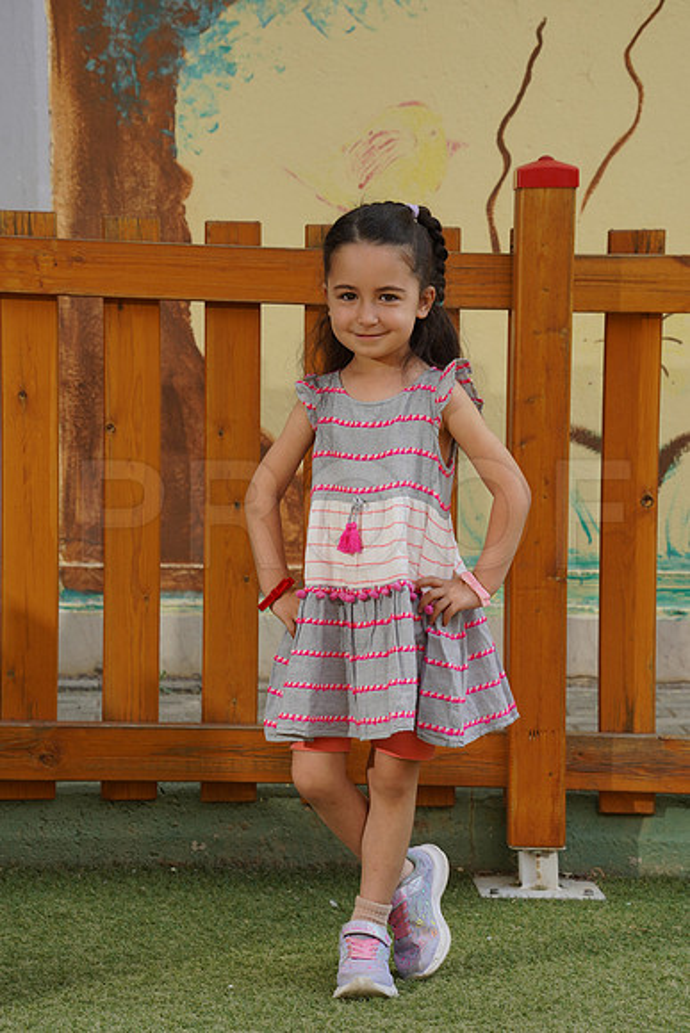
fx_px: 3534
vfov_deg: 16.6
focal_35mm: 123
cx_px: 345
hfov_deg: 11.2
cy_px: 516
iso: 200
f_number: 9
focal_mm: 123
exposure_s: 1/160
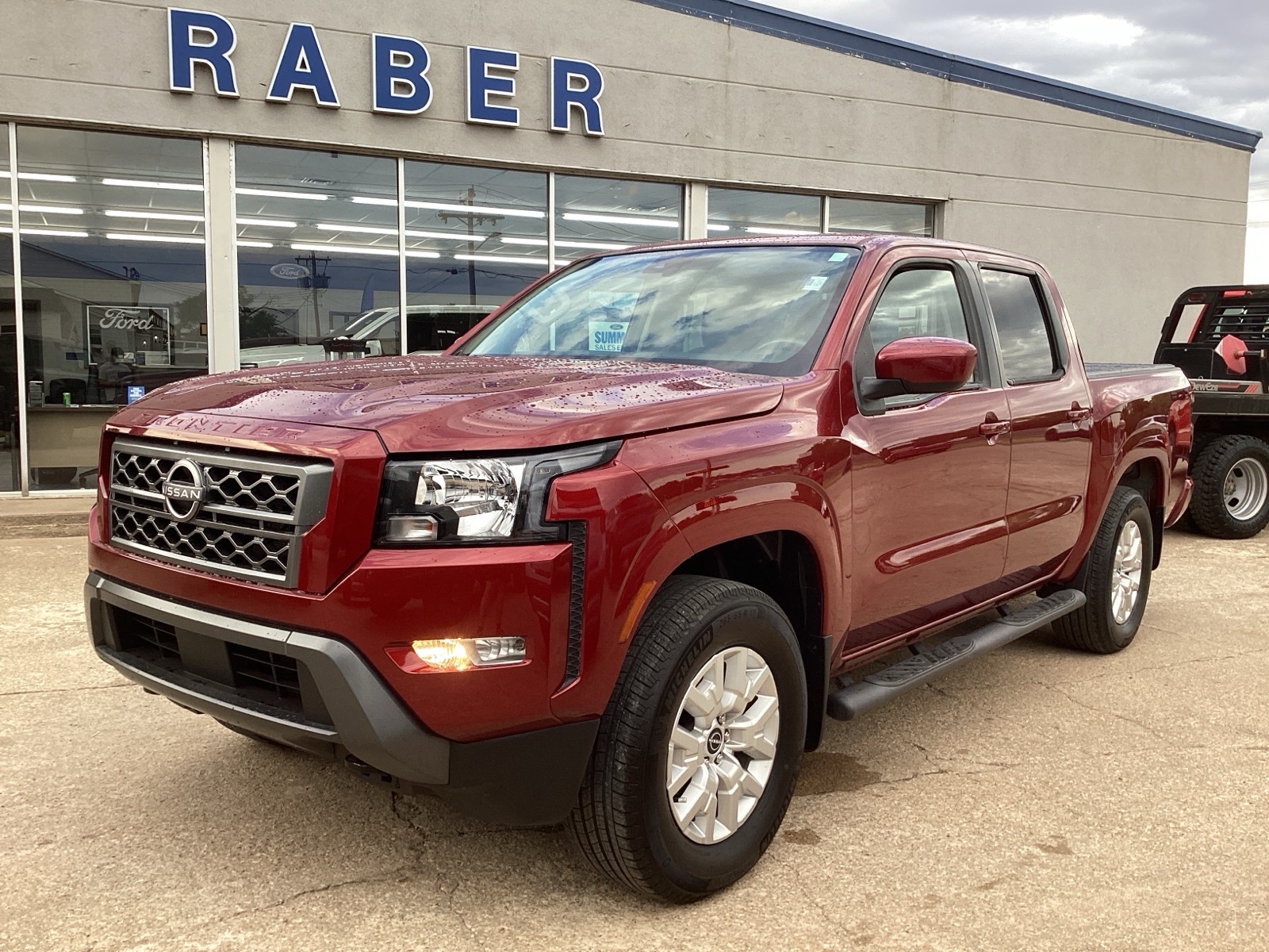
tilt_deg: -7.6
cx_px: 634
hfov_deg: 58.4
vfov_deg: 45.4
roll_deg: -1.3
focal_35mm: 31
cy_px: 476
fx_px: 1136
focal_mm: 3.3
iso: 32
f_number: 2.4
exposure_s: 1/120
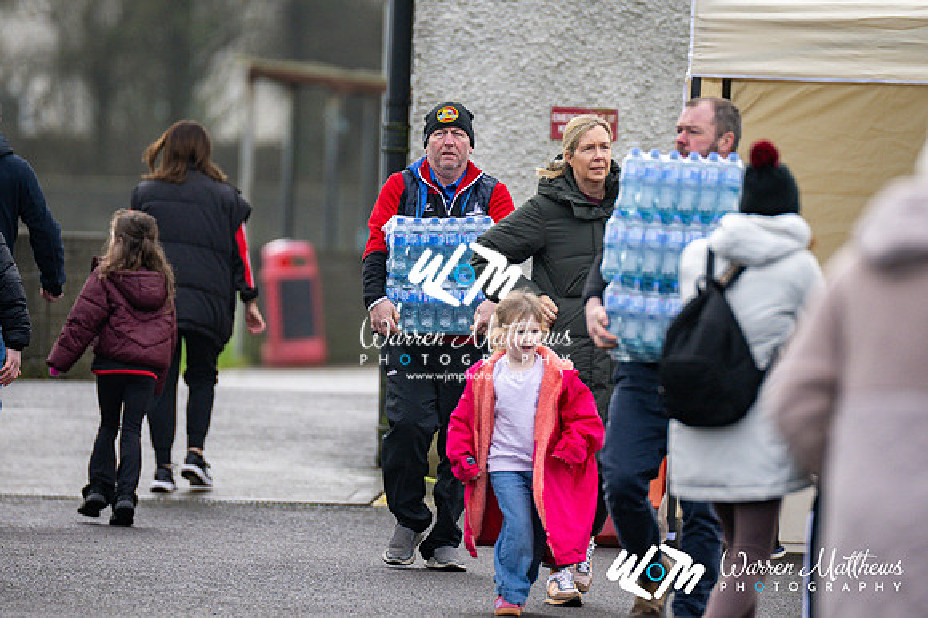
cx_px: 464
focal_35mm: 450
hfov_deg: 4.6
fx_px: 11593
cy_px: 309
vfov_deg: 3.1
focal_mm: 300
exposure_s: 1/1600
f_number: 2.8
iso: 500
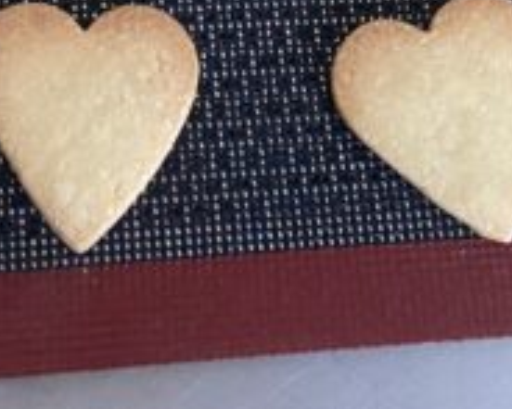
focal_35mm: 92
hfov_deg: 20.7
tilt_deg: -66.5
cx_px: 171
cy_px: -278
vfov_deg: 15.0
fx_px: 1393
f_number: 1.8
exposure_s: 1/60
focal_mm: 4.25
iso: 500
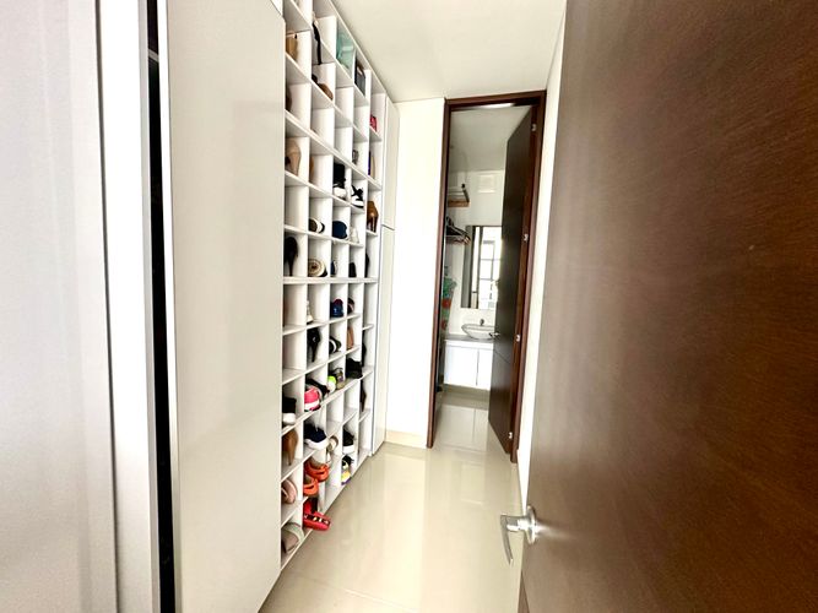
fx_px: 331
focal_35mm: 14
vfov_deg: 85.7
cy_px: 306
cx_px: 409
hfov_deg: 102.1
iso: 400
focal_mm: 2.22
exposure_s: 1/60
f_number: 2.2
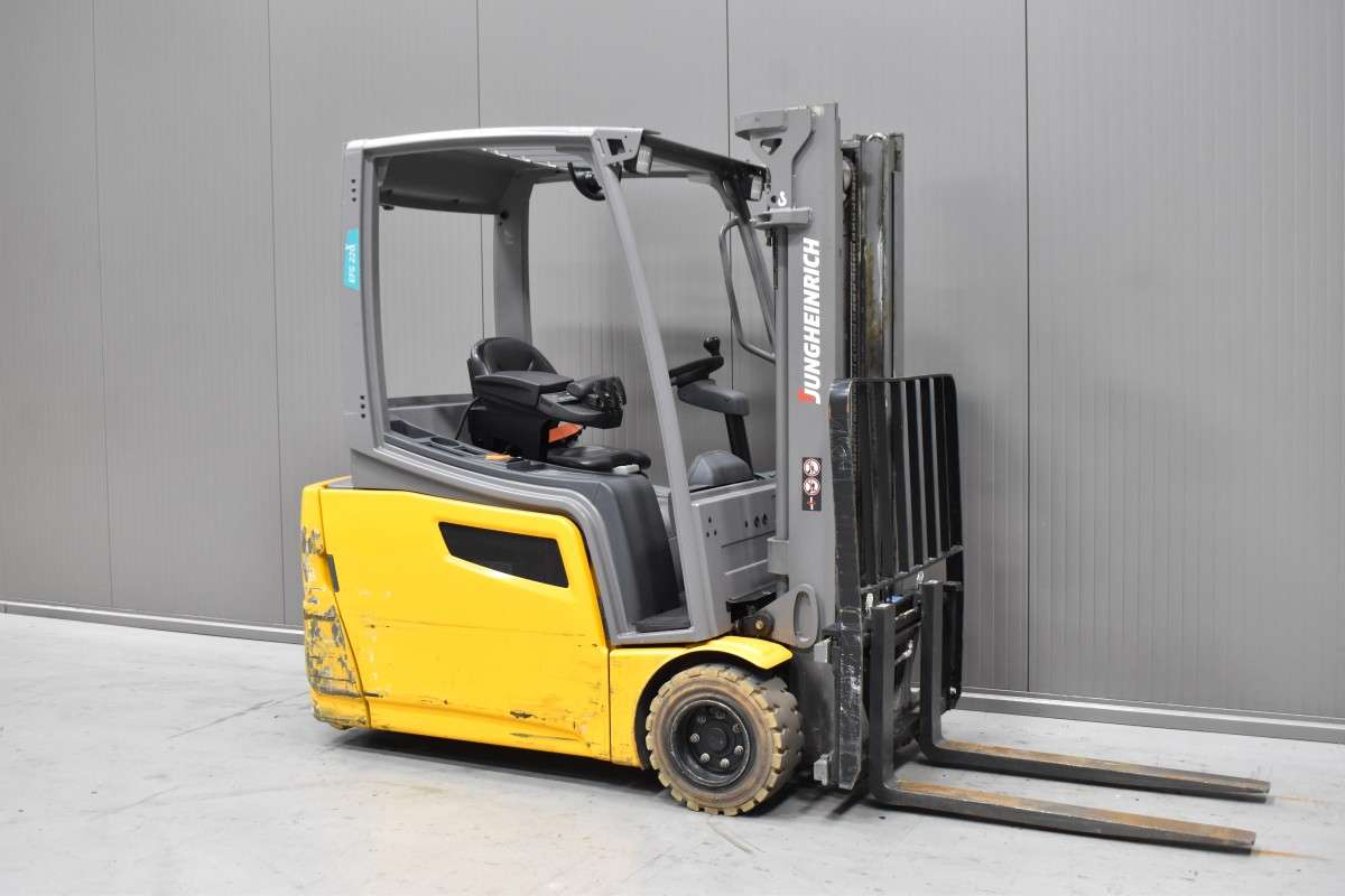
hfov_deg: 51.3
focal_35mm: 38
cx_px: 672
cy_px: 448
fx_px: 1401
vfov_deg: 35.5
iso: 1600
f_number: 5
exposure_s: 1/30
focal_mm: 25
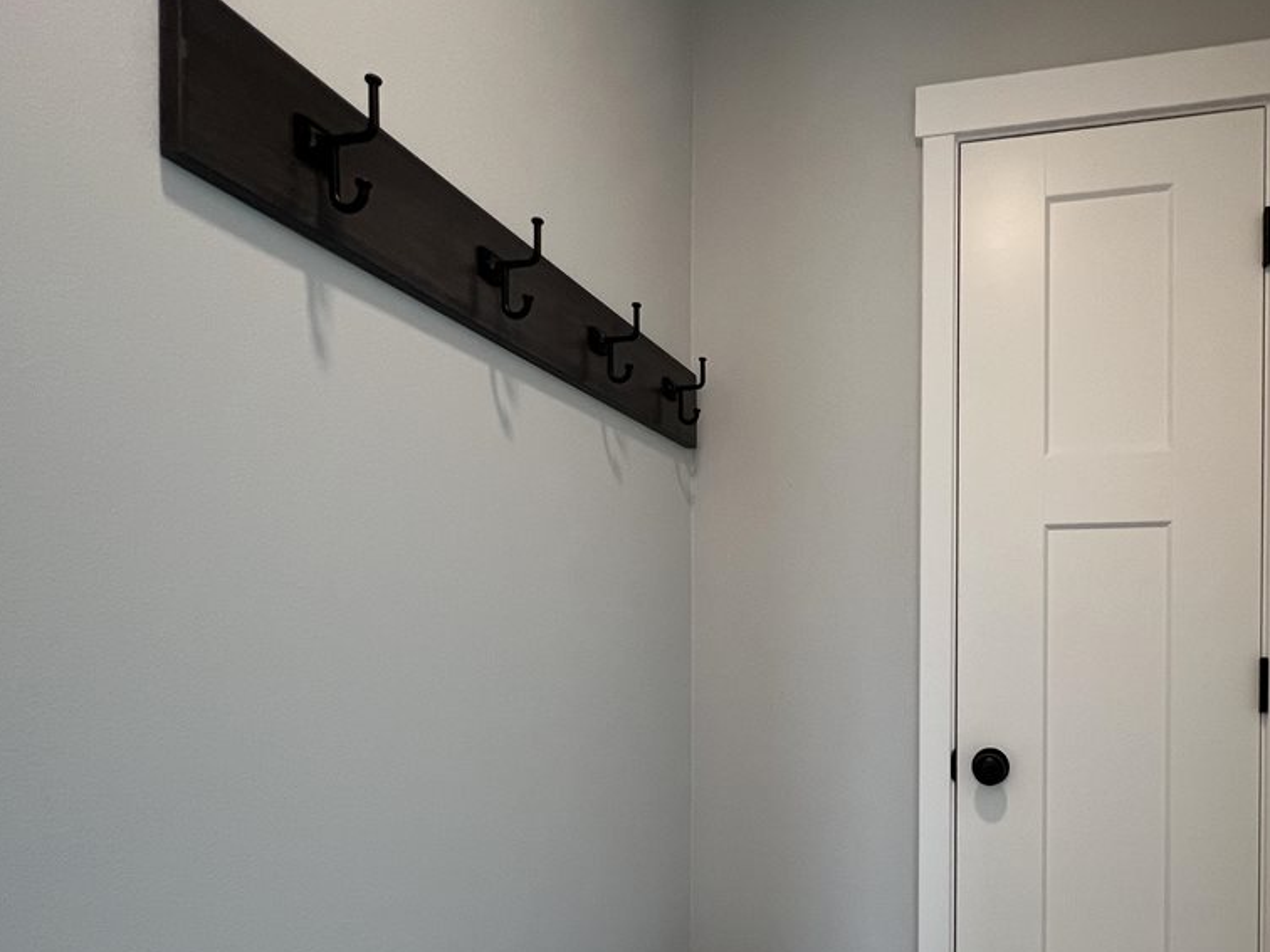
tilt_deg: -0.2
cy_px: 651
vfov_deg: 59.4
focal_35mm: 22
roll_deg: +0.0
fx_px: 807
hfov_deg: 74.0
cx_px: 848
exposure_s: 1/120
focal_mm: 1.57
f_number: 1.8
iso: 160
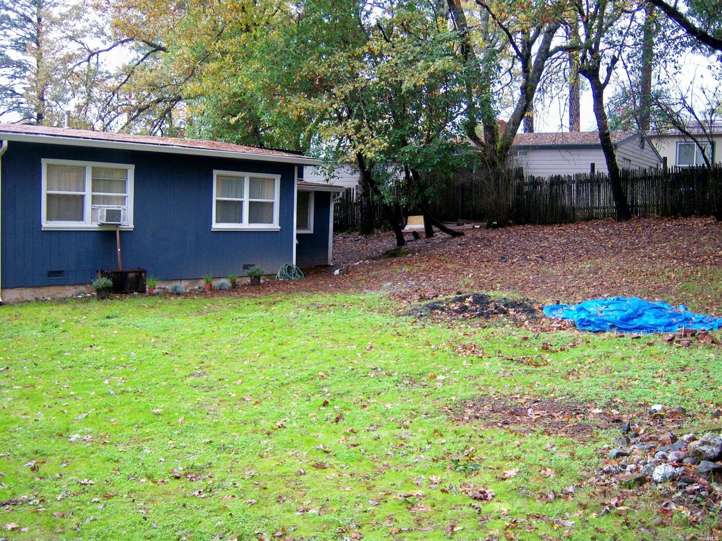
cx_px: 361
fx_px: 751
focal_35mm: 36
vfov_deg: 39.6
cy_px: 270
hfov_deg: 51.4
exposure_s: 1/60
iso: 160
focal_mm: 7.5
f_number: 2.8
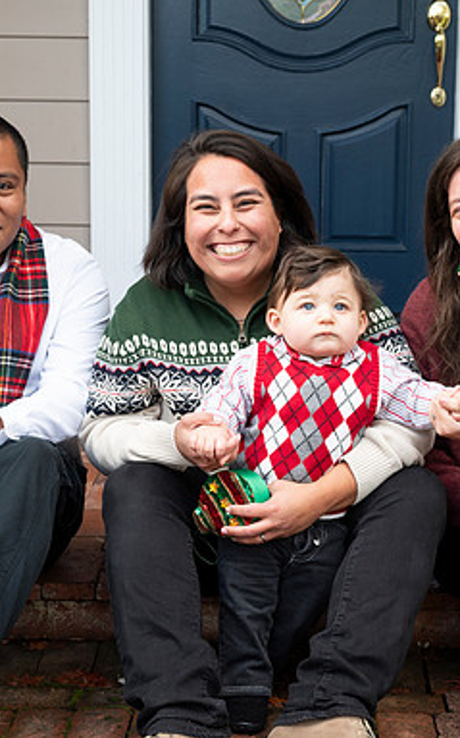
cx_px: 266
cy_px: 371
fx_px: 1426
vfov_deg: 29.0
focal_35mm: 71
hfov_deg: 18.3
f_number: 5.3
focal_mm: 46
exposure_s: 1/160
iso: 400
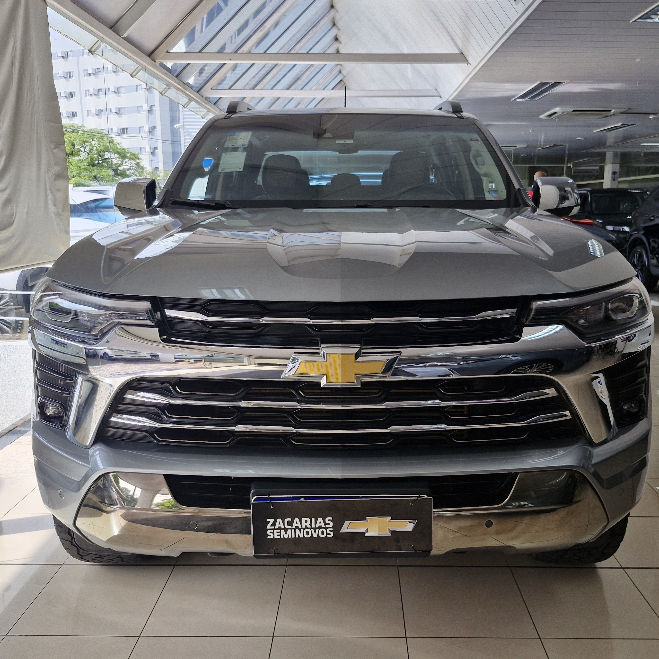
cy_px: 354
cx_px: 351
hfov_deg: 54.0
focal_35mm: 30
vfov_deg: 54.0
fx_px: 646
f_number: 1.8
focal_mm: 5.54
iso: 50
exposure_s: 1/222
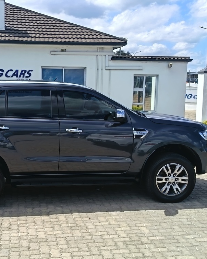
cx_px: 57
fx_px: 375
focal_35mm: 49
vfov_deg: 38.0
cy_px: 128
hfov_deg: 30.4
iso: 100
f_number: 1.75
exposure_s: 1/796
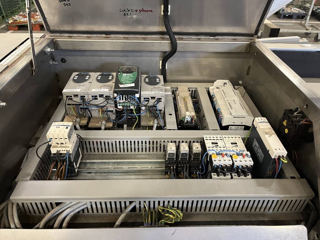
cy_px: 120
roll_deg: -2.3
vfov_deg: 53.1
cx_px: 160
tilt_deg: -37.0
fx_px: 240
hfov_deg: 67.3
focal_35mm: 26
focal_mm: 5.1
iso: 400
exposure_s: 1/50
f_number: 1.6
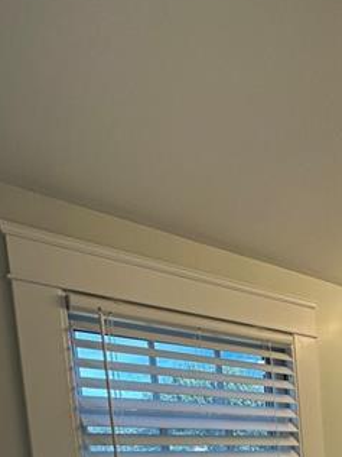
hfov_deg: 34.9
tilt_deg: -4.1
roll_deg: +3.8
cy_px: 511
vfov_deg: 41.9
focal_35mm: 34
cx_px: 391
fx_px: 448
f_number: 2.2
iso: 40
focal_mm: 2.22
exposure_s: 1/267
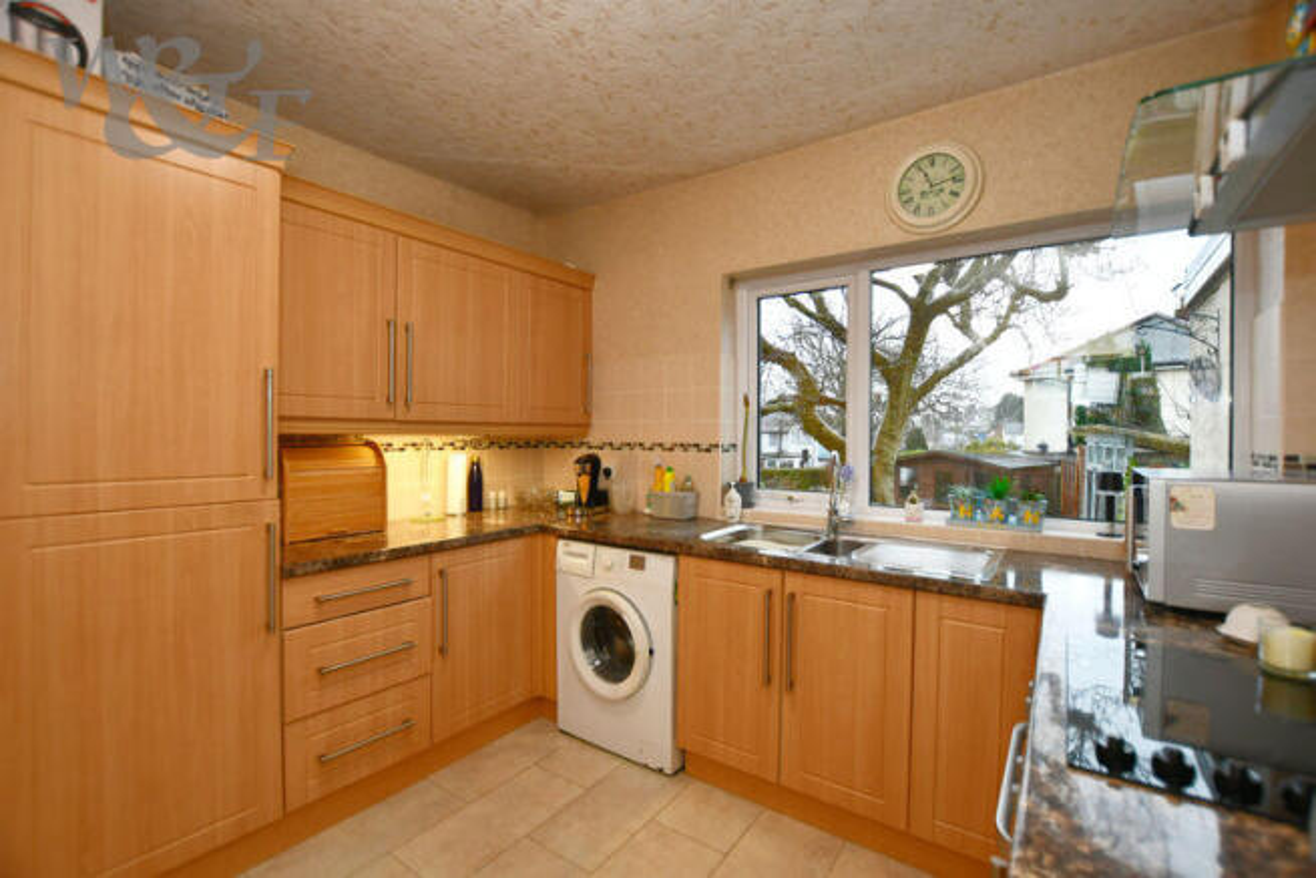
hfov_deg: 100.4
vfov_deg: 77.4
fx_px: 548
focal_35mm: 15
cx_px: 658
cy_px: 439
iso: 450
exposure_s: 1/60
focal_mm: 10
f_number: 4
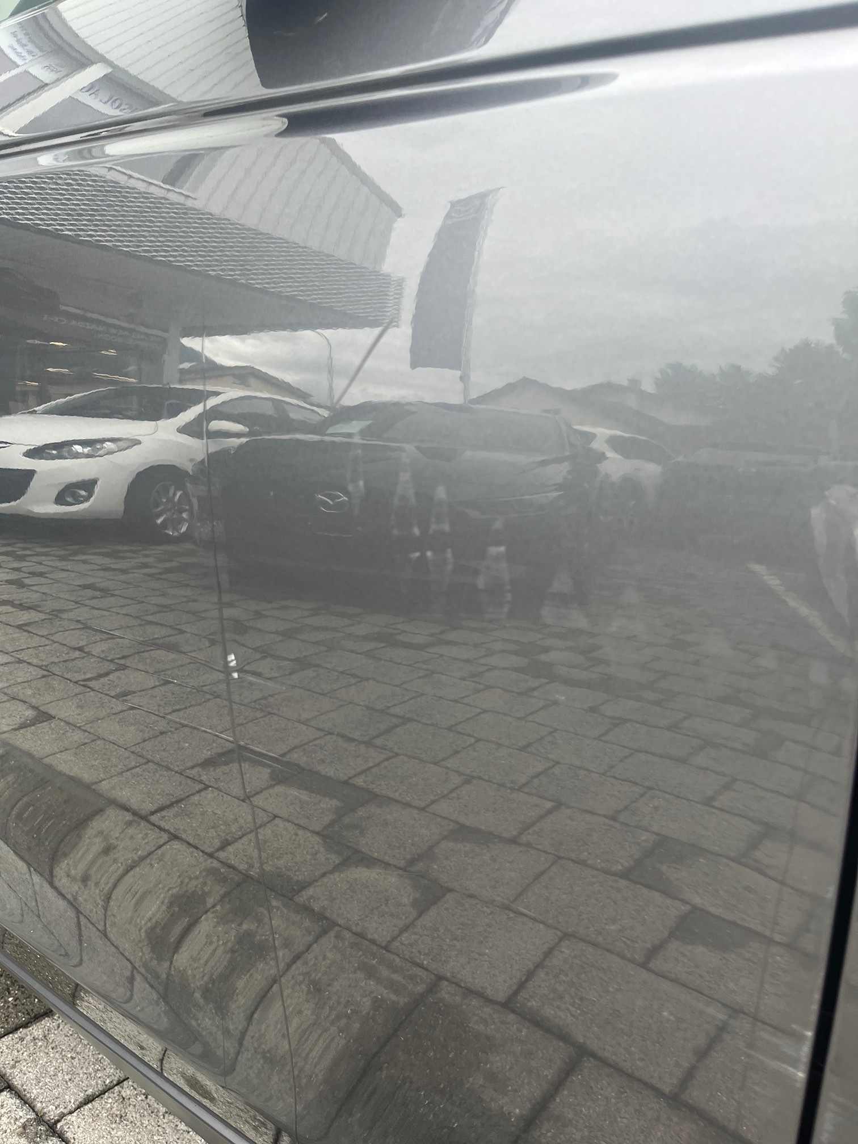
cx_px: 429
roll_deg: +1.8
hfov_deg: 53.1
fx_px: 859
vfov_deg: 67.3
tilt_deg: -12.0
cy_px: 572
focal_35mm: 26
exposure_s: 1/163
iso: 40
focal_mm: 5.1
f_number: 1.6
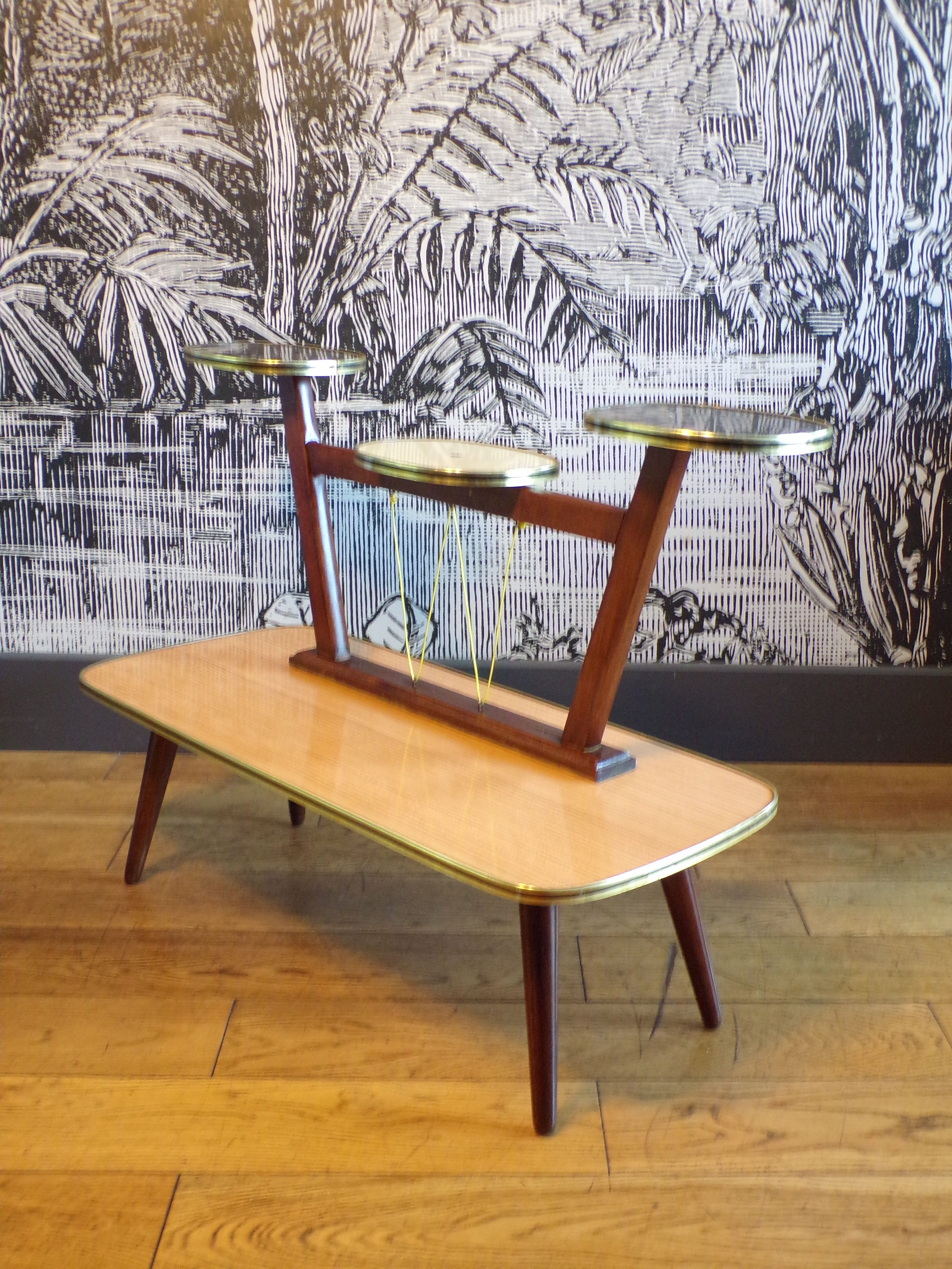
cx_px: 476
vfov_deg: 50.1
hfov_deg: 38.7
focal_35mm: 37
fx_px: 1357
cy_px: 634
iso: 304
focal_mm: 6.6
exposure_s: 1/17
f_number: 3.3
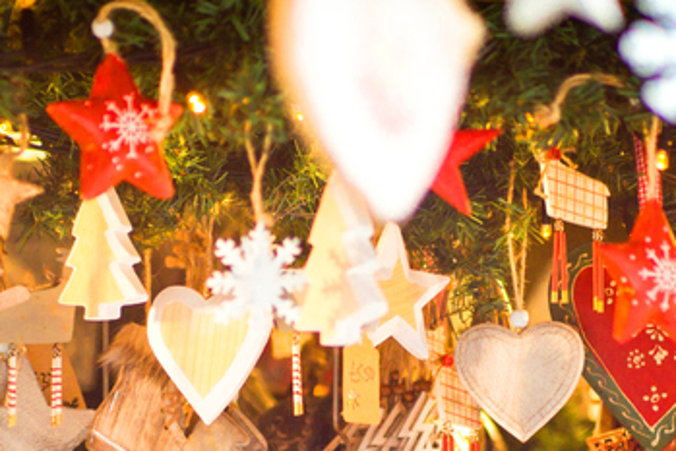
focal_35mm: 218
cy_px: 328
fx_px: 4095
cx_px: 279
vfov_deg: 6.3
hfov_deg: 9.4
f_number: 2.8
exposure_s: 1/125
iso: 250
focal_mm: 70
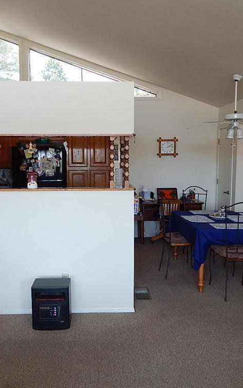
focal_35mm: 33
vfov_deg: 58.1
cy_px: 193
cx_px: 103
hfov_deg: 38.2
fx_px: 350
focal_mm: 4
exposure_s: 1/40
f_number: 3
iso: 125
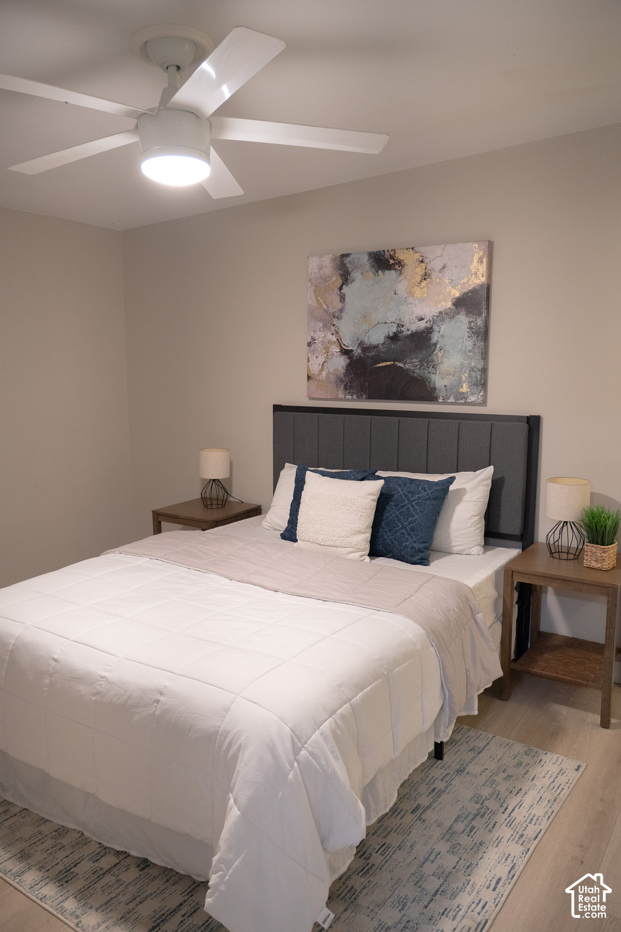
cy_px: 466
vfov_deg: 67.4
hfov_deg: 47.9
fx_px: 699
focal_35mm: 27
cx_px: 310
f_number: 2.8
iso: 800
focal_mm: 18
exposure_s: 1/30
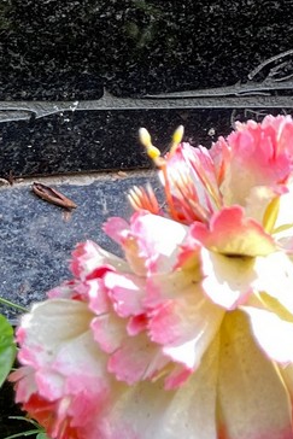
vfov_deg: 17.5
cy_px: -183
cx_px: 125
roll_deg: -5.5
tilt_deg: -33.1
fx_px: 1305
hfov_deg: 12.8
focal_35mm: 107
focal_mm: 5.1
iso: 64
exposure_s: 1/164
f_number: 1.6
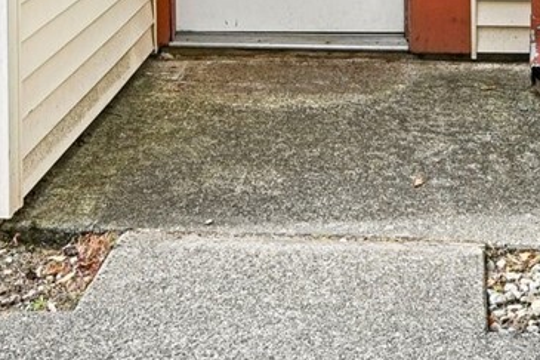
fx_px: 1394
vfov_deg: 13.3
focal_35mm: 93
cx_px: 341
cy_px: -282
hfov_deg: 21.9
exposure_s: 1/320
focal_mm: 20
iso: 400
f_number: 8
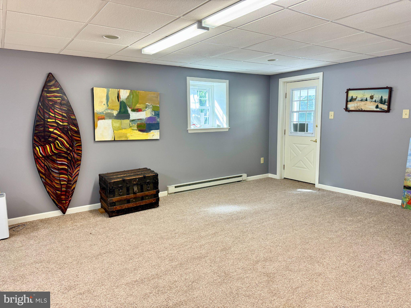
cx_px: 206
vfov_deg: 56.8
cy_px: 154
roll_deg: +0.0
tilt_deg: -7.7
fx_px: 285
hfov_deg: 71.6
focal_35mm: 24
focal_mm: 6.76
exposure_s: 1/60
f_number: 1.78
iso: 160
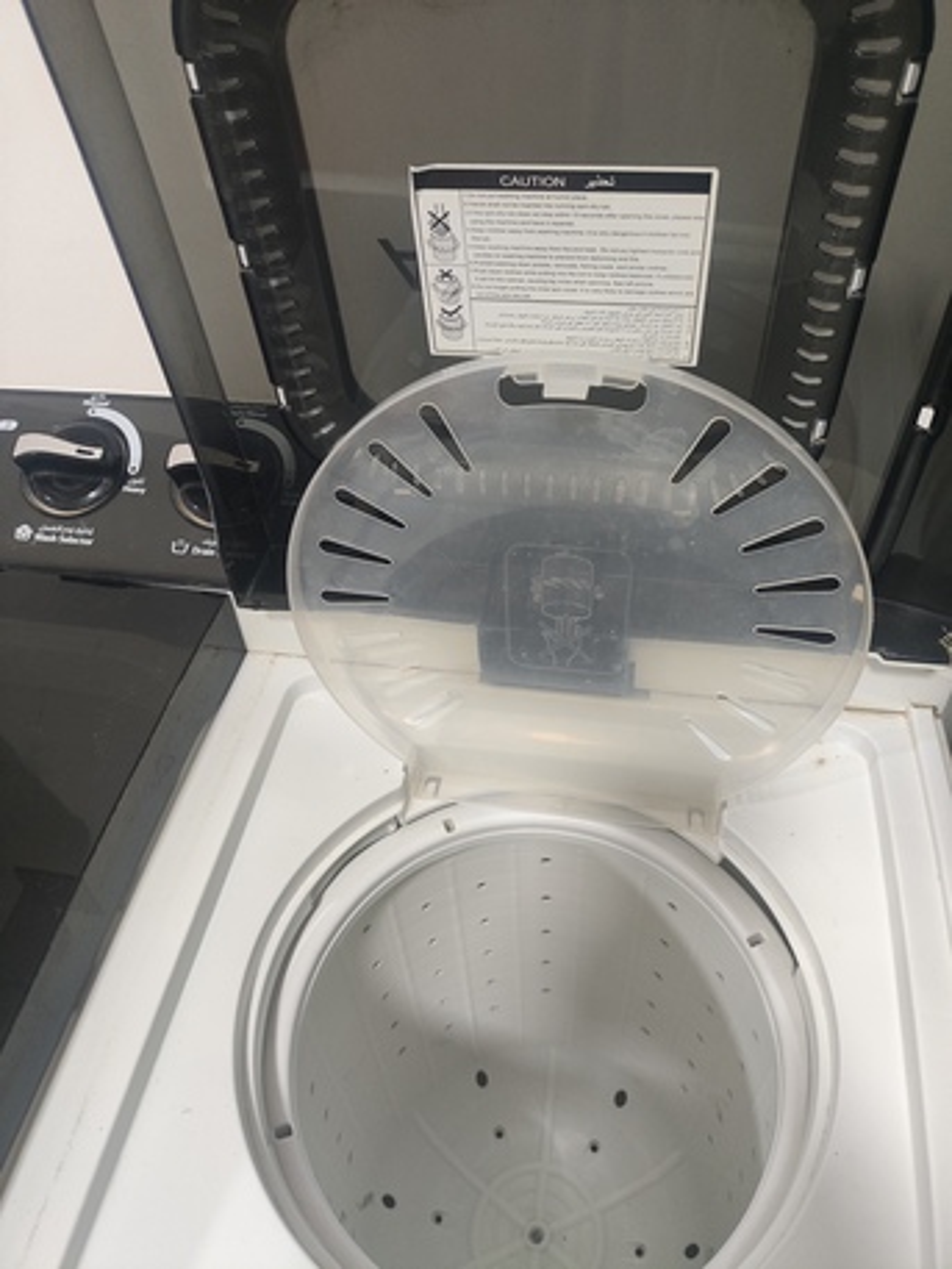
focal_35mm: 24
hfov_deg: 56.8
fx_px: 880
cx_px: 476
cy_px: 634
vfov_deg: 71.6
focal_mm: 4.68
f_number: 1.8
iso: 390
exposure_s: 1/30
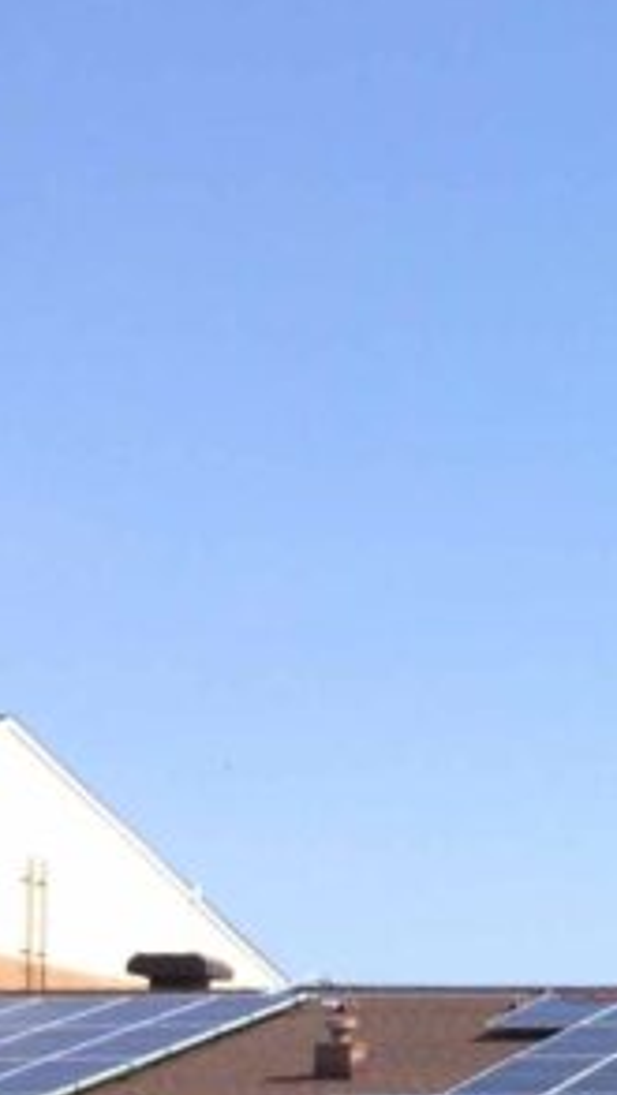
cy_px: 1159
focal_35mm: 118
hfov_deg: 8.9
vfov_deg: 17.6
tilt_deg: +3.2
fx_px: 3429
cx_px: 1672
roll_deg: +0.4
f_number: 2.4
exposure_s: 1/547
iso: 25
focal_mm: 3.3
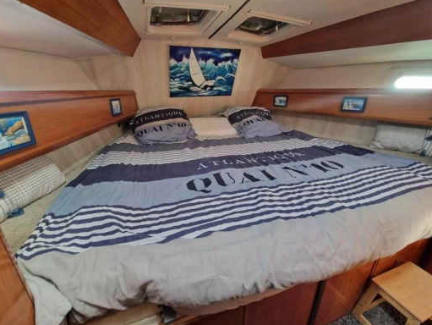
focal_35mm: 14
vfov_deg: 85.7
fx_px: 175
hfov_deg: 102.0
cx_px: 211
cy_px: 163
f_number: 2.2
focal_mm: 2.2
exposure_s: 1/33
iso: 320
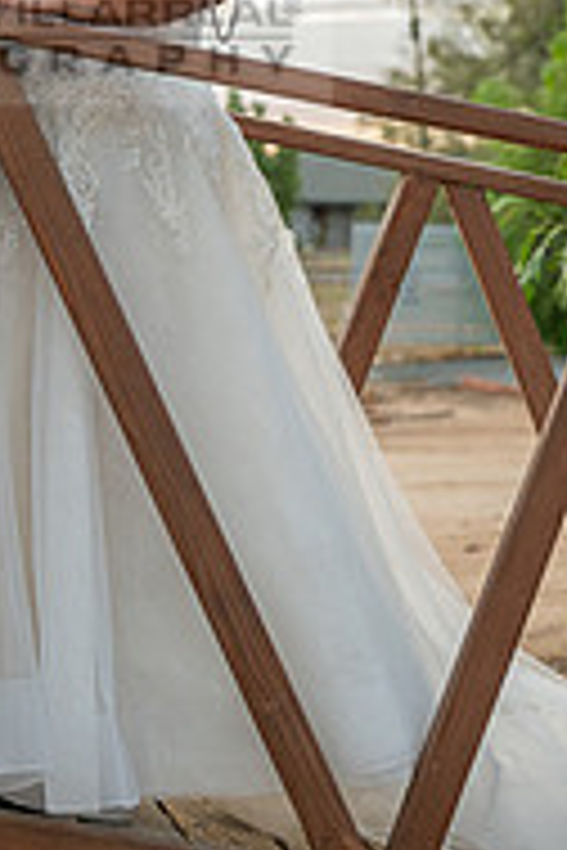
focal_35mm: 136
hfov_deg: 10.0
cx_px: -50
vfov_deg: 14.8
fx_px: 3213
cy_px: 0
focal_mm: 57
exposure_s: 1/200
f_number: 4
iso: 500
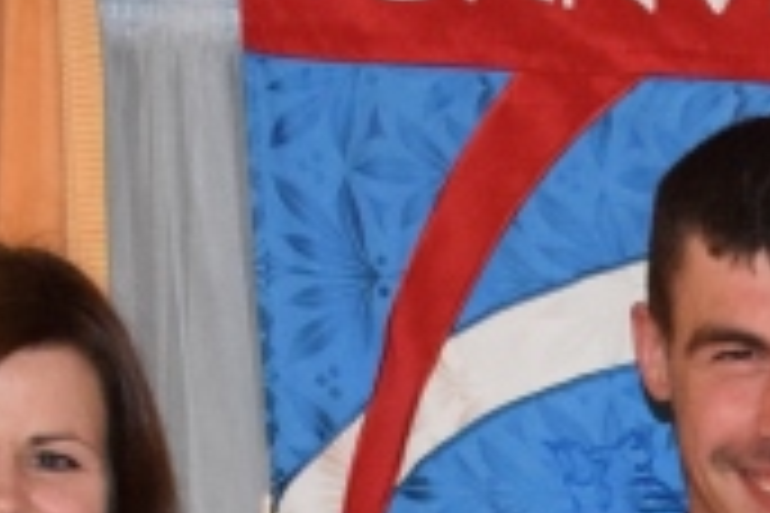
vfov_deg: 6.8
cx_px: 1121
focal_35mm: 198
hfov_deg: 10.1
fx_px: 4235
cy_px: 799
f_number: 3.5
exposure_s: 1/60
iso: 3200
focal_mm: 22
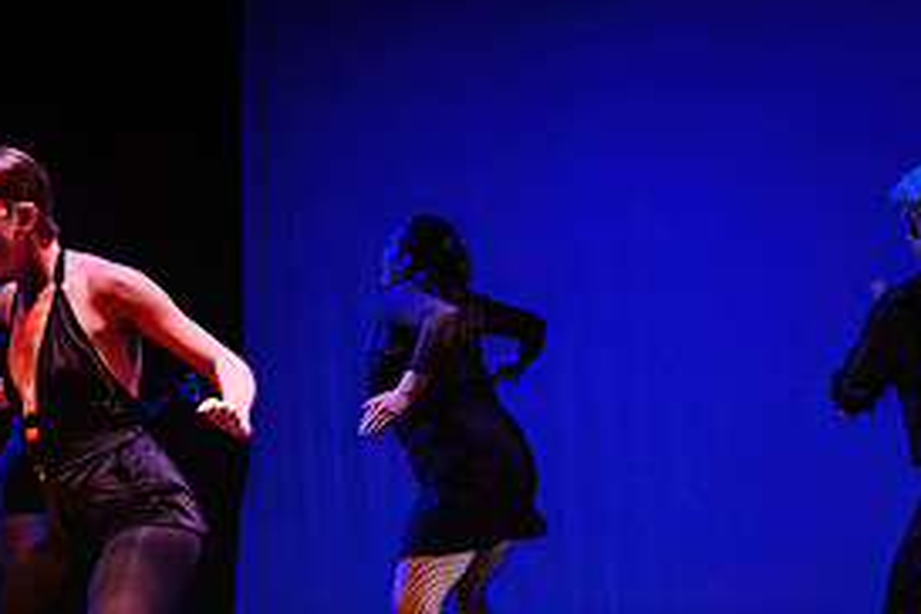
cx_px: 208
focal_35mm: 59
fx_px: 1509
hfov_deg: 33.1
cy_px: 615
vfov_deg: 22.1
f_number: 2.8
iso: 3200
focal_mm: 24
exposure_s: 1/300
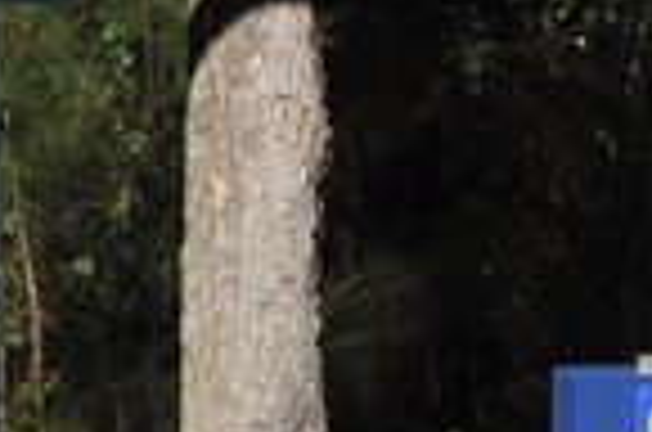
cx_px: 1466
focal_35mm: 518
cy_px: 508
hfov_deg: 3.9
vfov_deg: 2.6
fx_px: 9361
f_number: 10
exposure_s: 1/400
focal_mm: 50
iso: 200
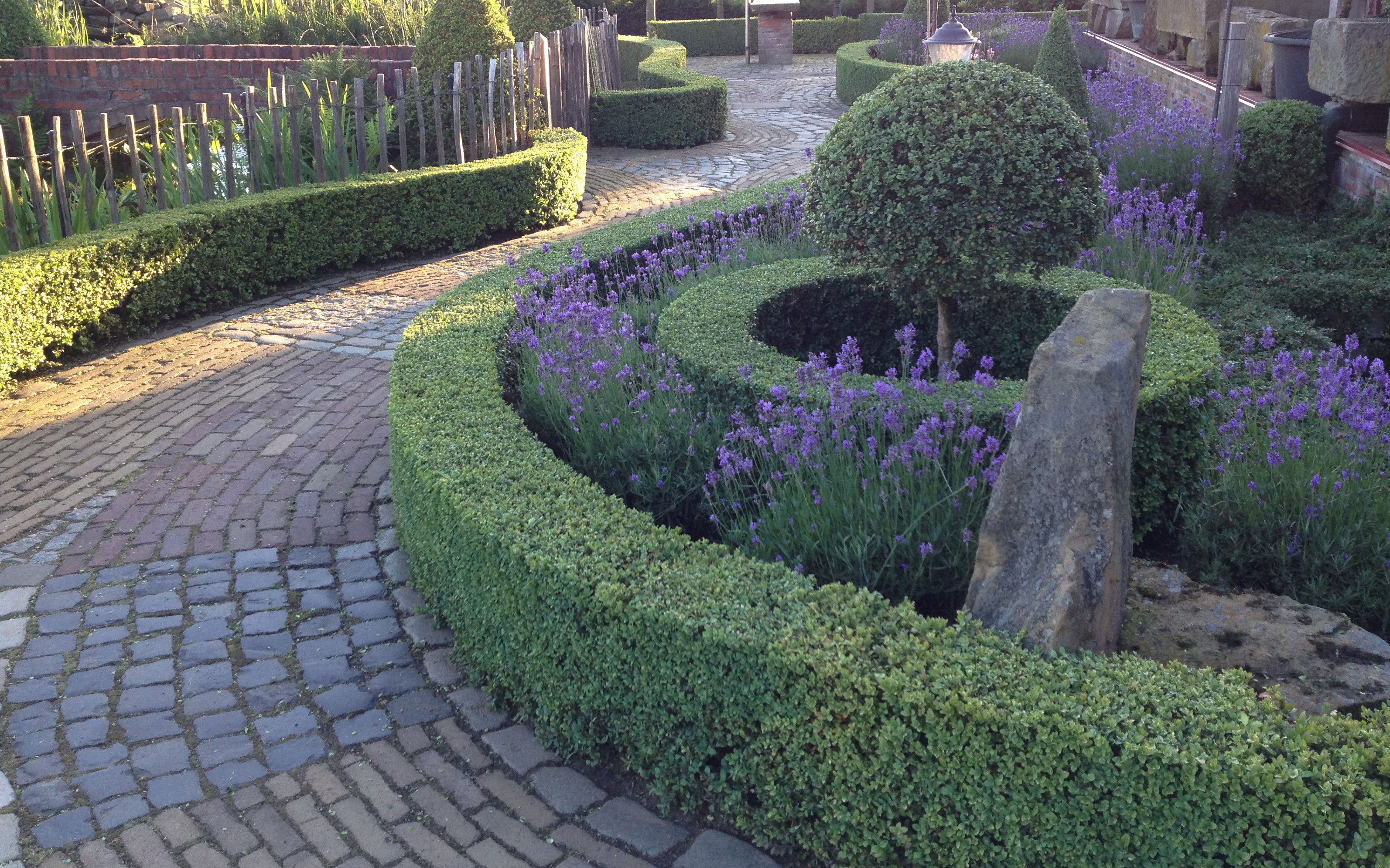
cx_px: 683
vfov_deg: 33.5
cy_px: 344
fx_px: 1440
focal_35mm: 38
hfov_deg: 51.5
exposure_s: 1/120
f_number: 2.4
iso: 64
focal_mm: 4.28
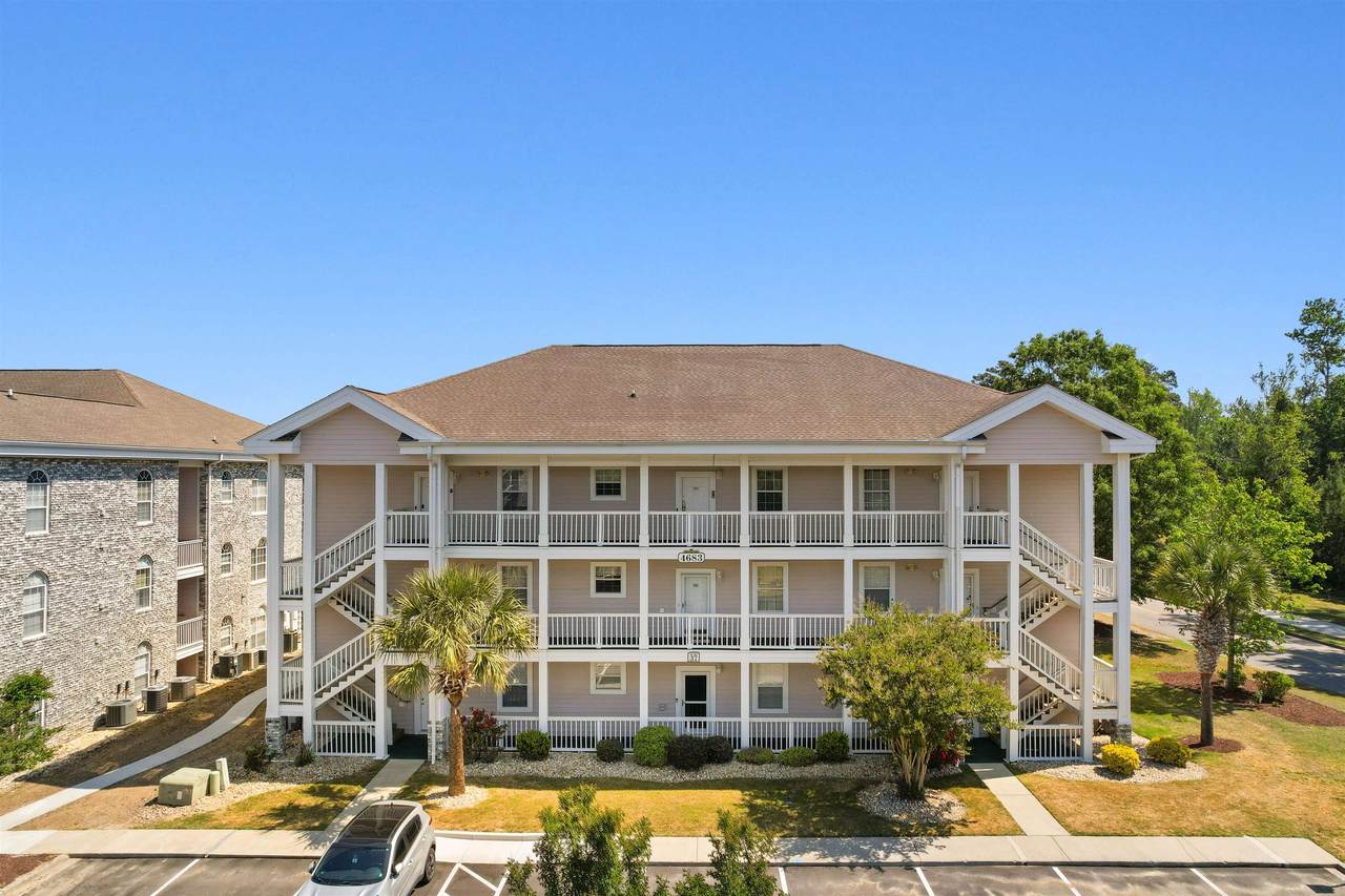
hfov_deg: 78.6
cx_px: 672
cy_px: 448
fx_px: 822
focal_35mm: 22
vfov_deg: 57.2
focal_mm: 8.38
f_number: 2.8
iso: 110
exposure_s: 1/350
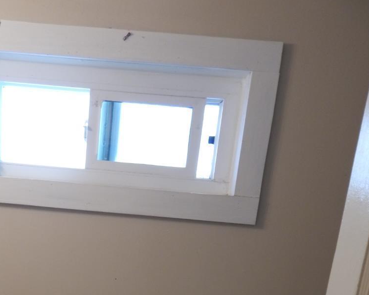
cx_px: 93
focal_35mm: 43
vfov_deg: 29.6
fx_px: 470
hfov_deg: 41.7
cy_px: 359
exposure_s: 1/60
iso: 125
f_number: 3
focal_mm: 4
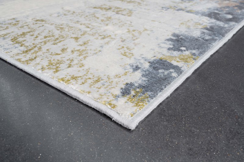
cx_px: 122
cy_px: 81
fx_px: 237
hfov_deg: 54.4
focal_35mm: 35
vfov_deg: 37.8
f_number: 16
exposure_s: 1/1.67
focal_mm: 35
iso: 64
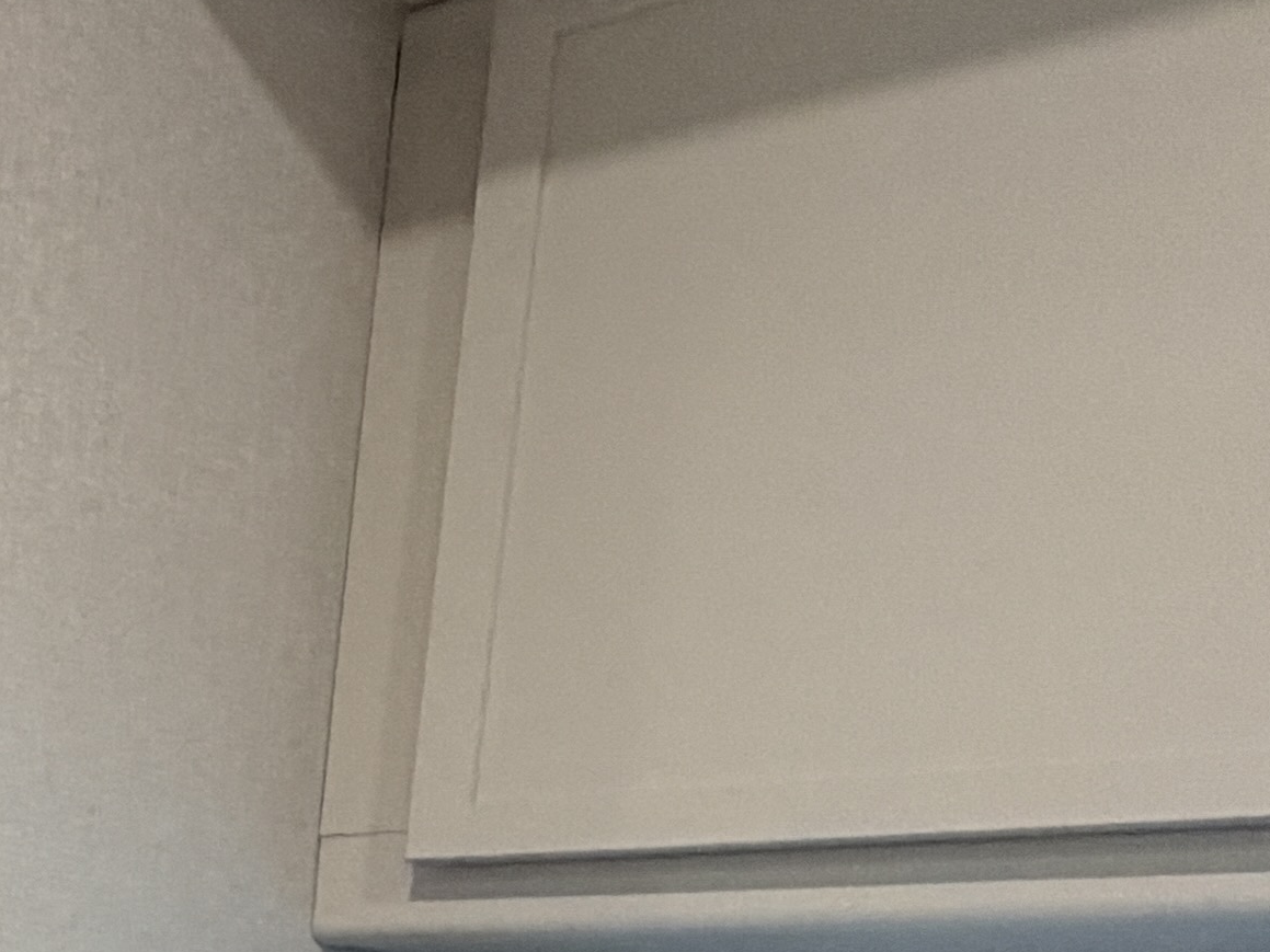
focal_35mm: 69
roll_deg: -0.5
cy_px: 1351
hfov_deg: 19.3
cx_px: -1151
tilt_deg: -6.3
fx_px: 2531
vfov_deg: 19.1
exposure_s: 1/77
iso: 320
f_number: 2.2
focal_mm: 2.22
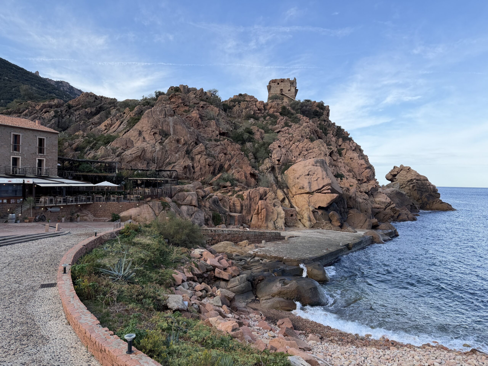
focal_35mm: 24
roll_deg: -0.9
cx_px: 244
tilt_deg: -0.8
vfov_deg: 56.8
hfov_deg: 71.6
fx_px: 338
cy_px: 183
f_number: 1.78
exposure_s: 1/1522
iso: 80
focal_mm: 6.76
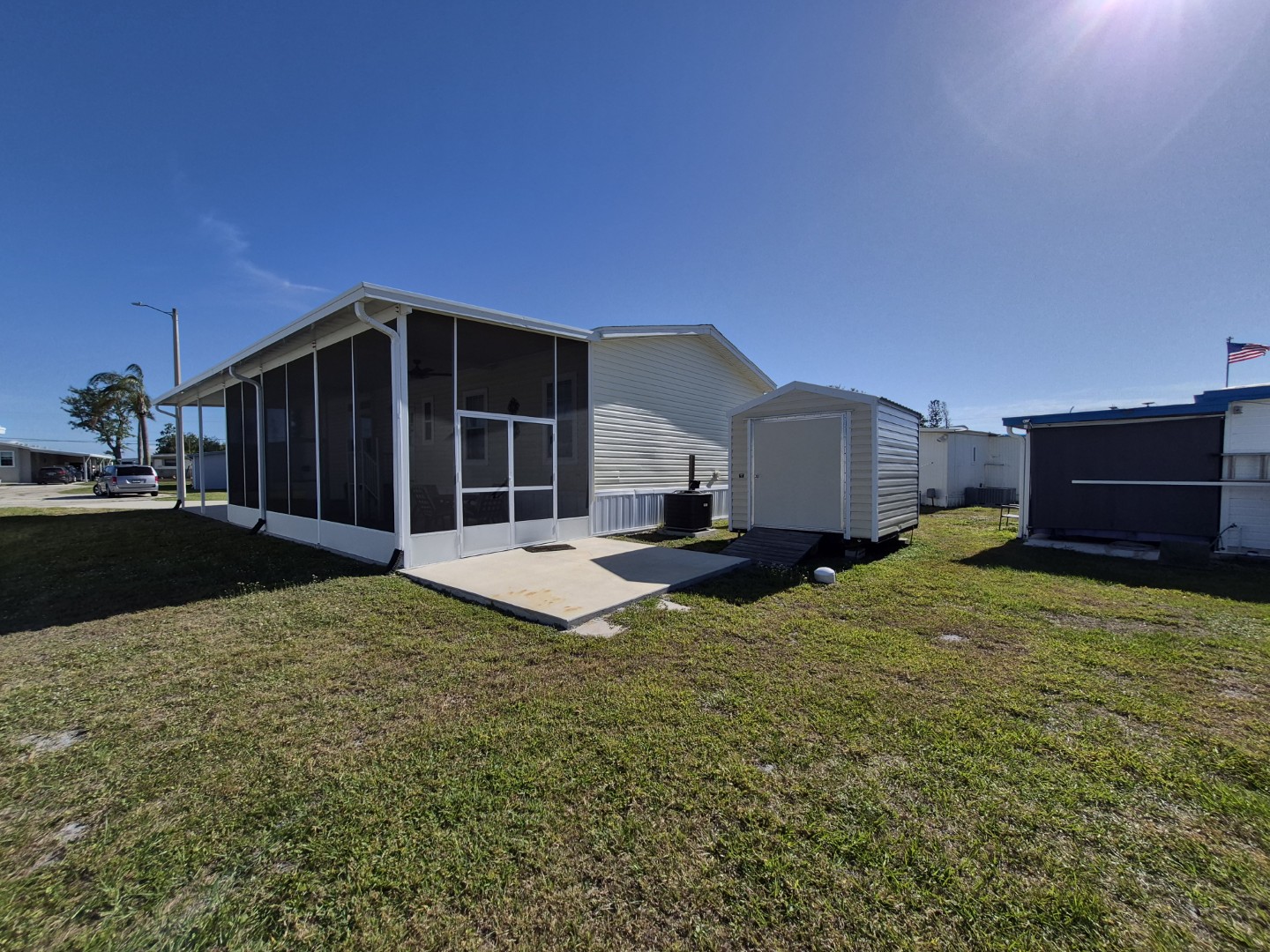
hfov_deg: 106.2
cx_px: 635
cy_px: 476
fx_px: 477
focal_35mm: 13
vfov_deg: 89.9
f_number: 2.2
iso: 40
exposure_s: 1/2912
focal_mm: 1.74
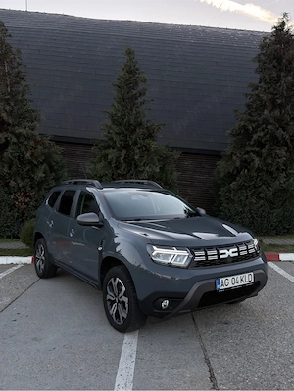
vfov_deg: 58.4
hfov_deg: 45.4
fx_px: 351
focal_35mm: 31
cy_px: 196
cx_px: 147
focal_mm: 6.76
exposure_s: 1/500
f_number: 1.78
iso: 100
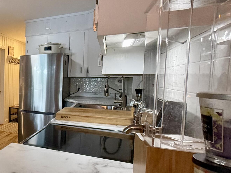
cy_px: 92
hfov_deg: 42.8
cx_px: -30
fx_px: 213
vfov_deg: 44.1
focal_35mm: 32
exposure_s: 1/120
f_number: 2.2
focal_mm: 2.22
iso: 320
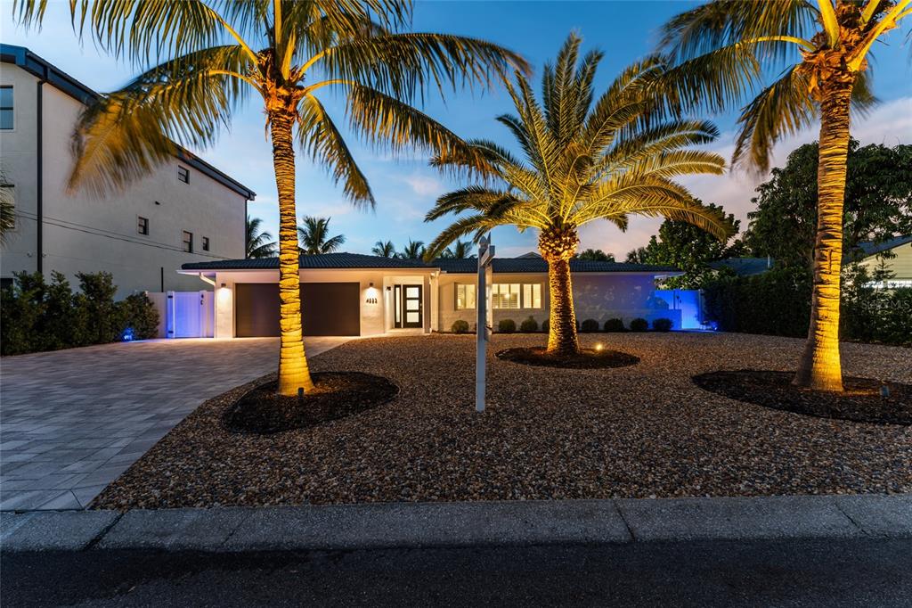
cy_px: 304
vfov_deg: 81.2
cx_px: 456
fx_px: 355
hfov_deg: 104.3
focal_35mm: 14
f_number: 7.1
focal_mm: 14
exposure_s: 30
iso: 100
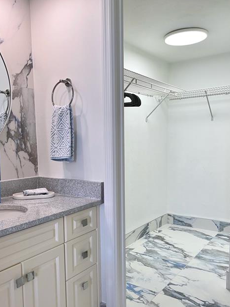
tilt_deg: -7.4
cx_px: 99
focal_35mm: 32
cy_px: 179
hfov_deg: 44.0
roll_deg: +1.0
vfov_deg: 56.5
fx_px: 283
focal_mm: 5.1
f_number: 1.6
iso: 40
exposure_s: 1/120
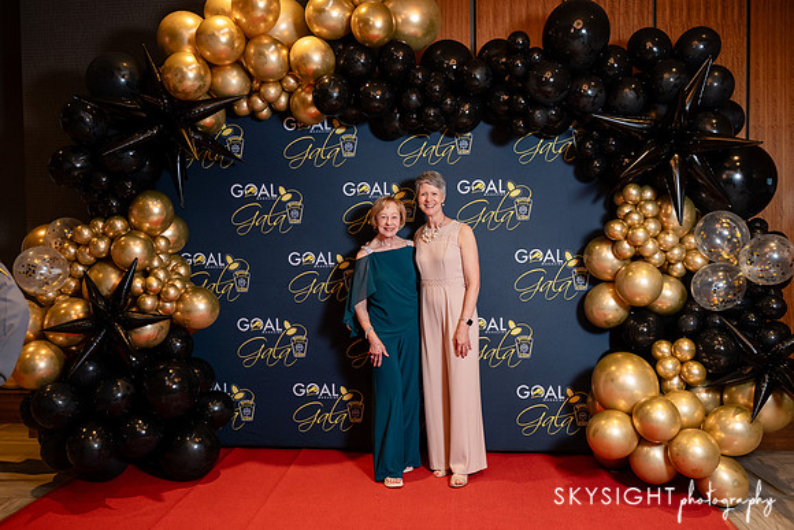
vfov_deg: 45.3
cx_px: 397
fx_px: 635
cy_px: 265
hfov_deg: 64.0
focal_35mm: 29
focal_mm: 28
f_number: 3.2
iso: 1600
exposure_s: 1/200
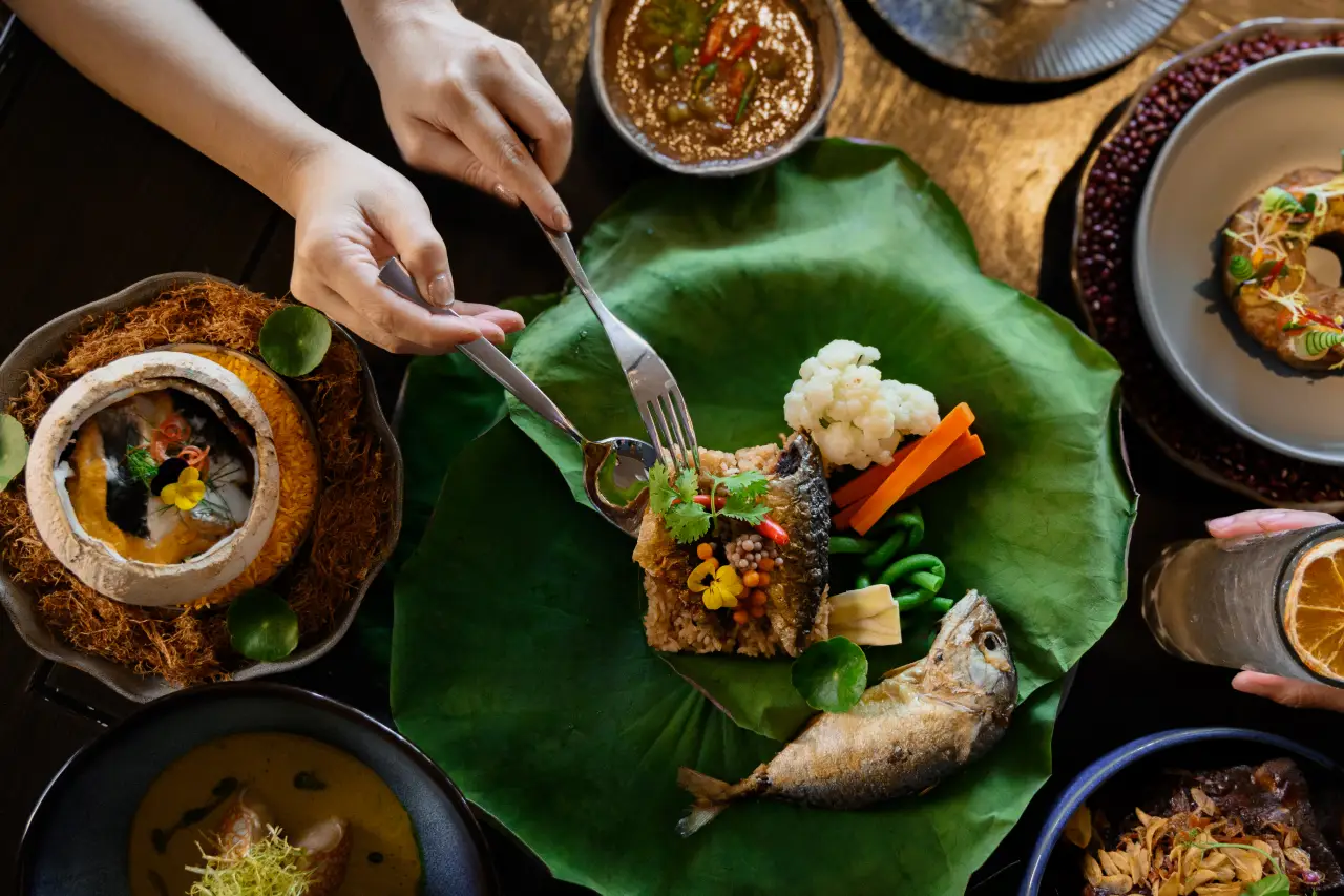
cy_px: 448
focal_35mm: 36
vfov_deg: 36.9
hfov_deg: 53.1
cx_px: 672
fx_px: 1344
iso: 3200
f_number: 4
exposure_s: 1/80
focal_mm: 24
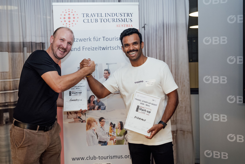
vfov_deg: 35.9
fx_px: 252
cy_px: 70
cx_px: 106
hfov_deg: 51.7
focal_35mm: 37
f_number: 4
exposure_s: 1/125
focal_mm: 31
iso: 2000
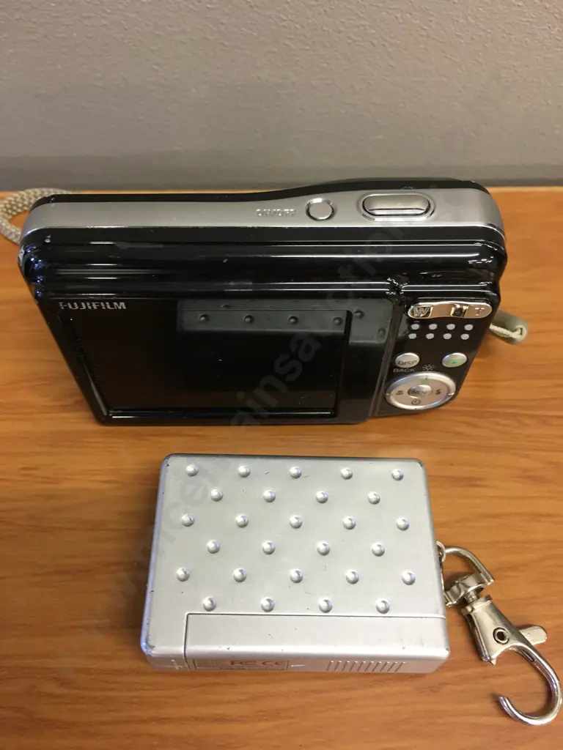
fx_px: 629
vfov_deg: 61.7
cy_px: 375
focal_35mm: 29
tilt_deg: -56.1
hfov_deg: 48.2
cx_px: 282
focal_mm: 4.15
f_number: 2.2
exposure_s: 1/17
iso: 100
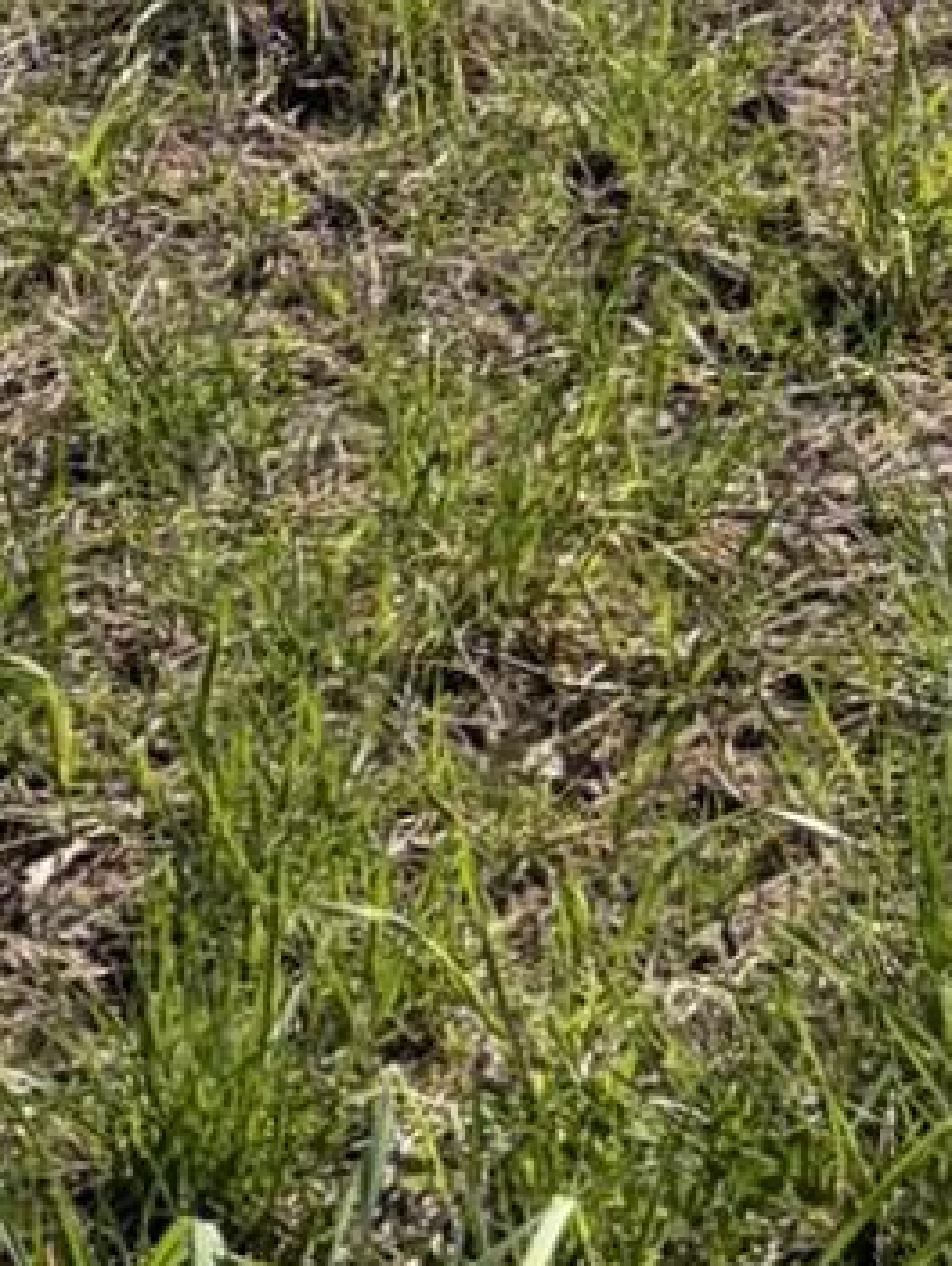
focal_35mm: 148
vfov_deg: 11.7
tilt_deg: +0.5
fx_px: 5417
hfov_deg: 9.8
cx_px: -321
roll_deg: +0.3
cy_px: -1436
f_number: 1.6
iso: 50
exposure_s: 1/3448
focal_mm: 5.96
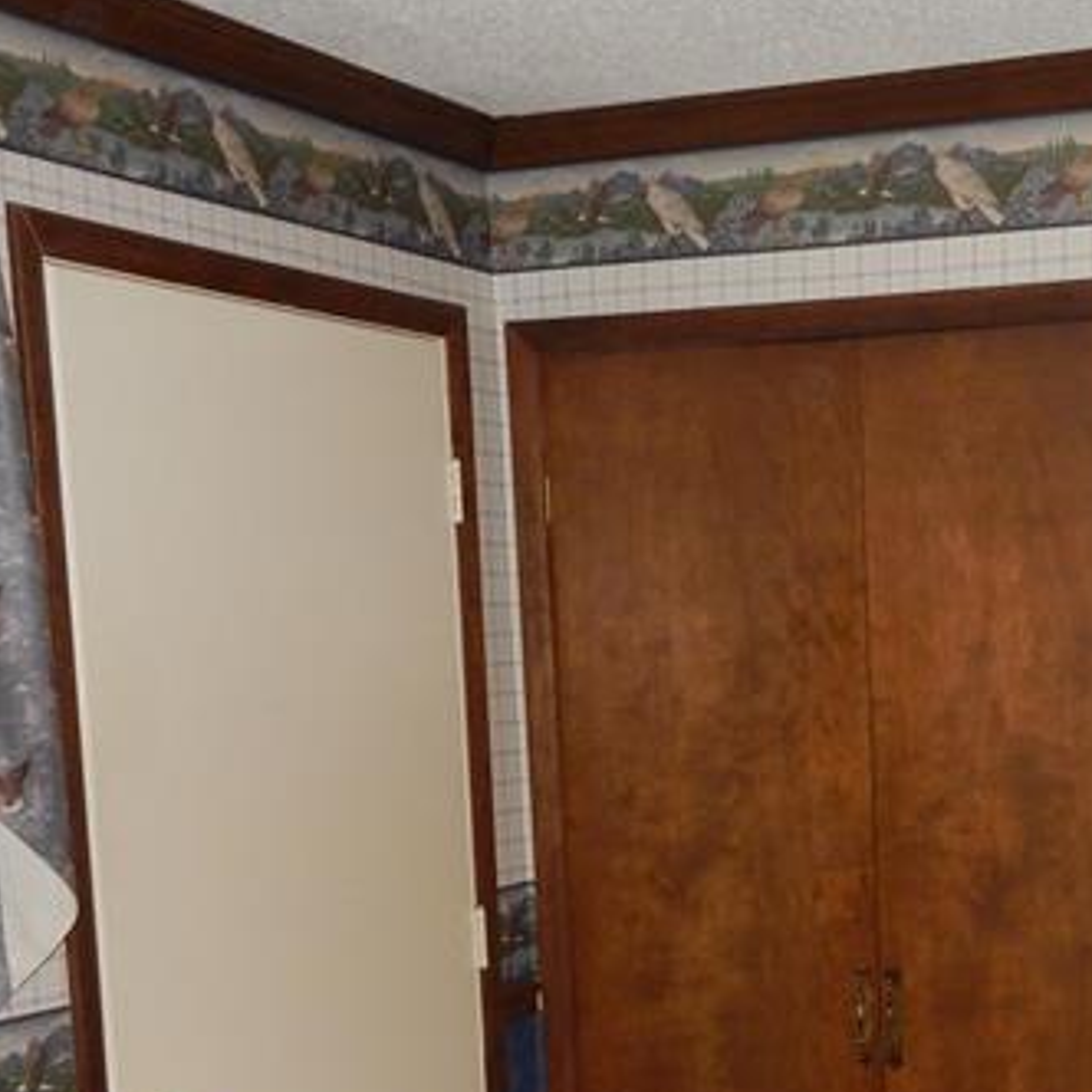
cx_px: 918
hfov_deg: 27.9
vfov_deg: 27.8
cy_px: 931
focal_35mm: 60
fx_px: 2141
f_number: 3
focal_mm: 4
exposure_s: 1/30
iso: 200
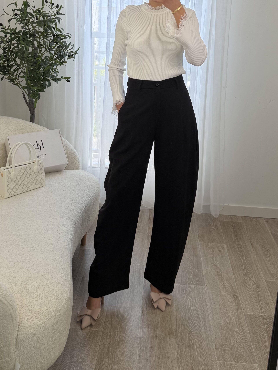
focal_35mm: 24
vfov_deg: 71.6
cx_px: 139
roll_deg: -2.7
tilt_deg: -21.9
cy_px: 185
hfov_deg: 56.8
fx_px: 257
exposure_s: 1/217
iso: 64
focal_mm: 6.76
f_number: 1.78
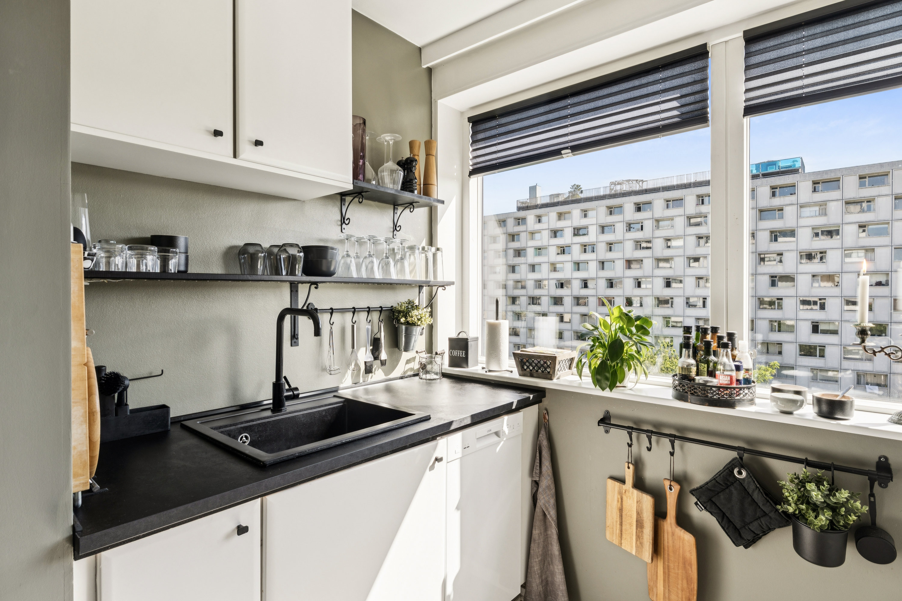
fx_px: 458
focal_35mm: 18
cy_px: 300
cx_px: 451
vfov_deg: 66.5
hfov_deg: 89.1
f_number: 7.1
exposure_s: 1/60
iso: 100
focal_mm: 12.2
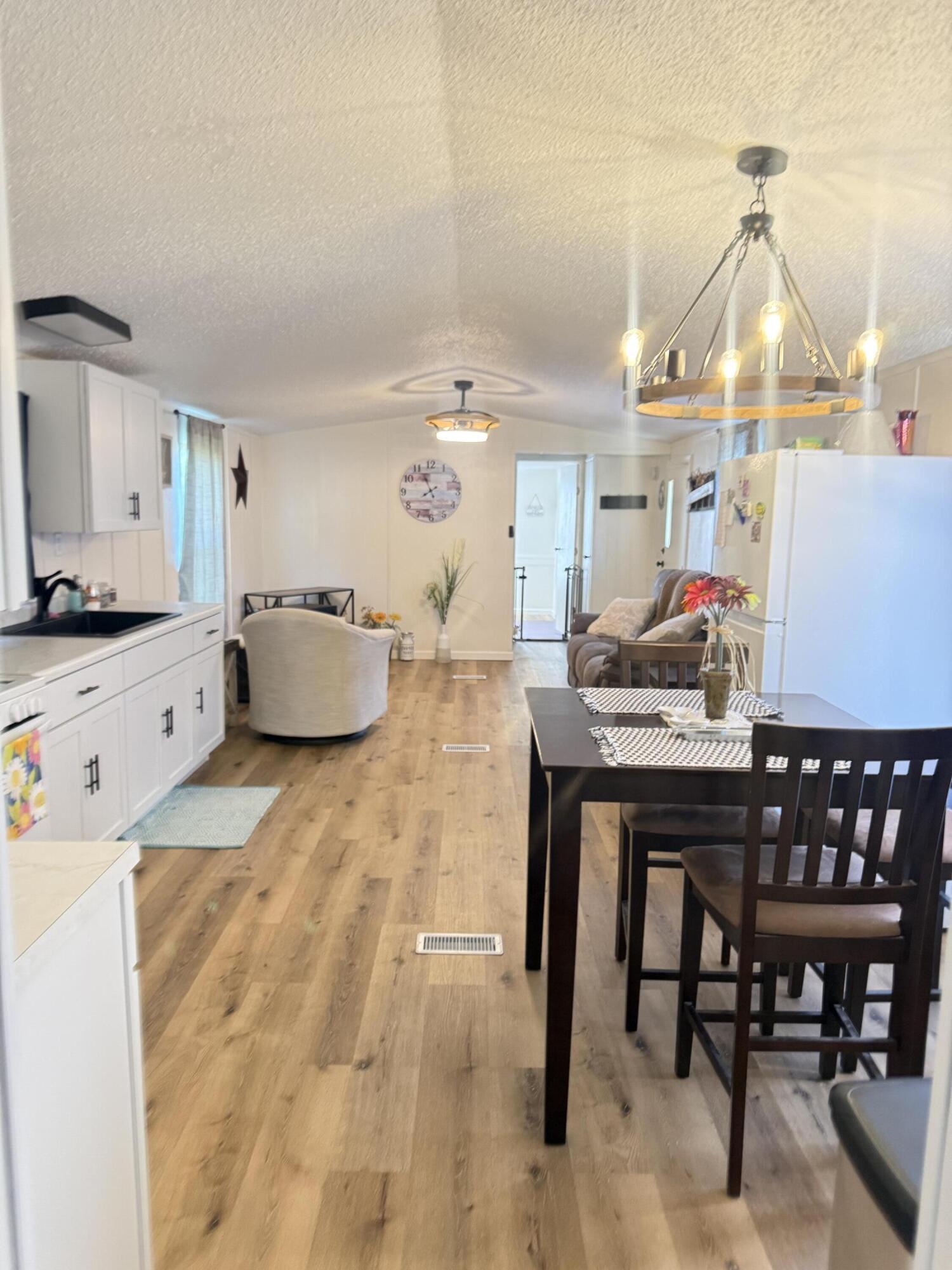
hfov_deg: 56.8
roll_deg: -1.6
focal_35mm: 24
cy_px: 635
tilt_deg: -8.1
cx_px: 476
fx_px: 880
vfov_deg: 71.6
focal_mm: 6.76
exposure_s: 1/60
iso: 400
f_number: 1.78
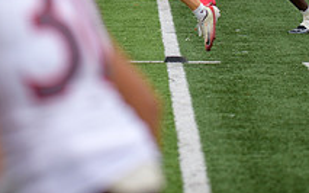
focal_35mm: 333
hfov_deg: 6.3
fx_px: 2804
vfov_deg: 3.9
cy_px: -18
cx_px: 87
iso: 250
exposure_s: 1/1250
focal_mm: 120
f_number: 2.8
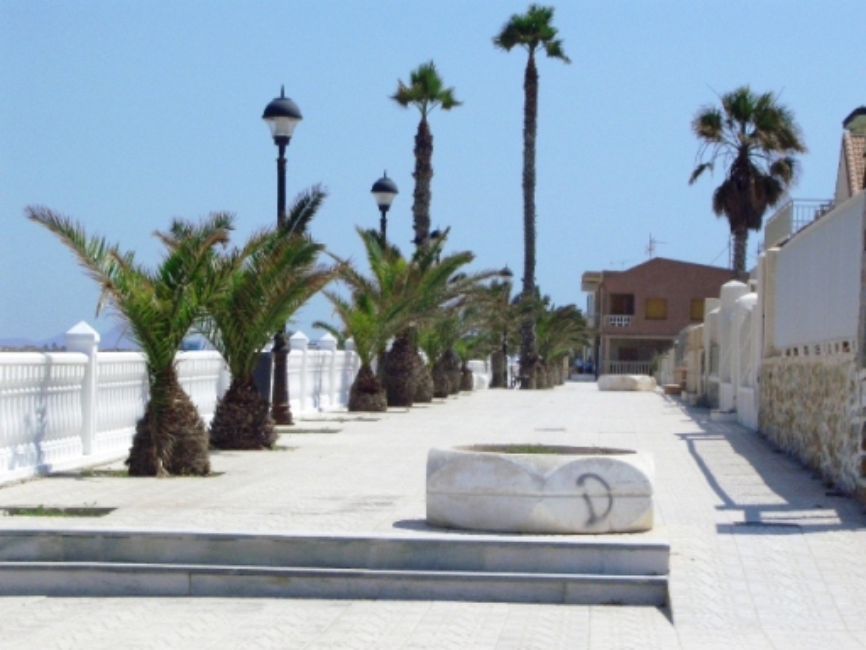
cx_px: 433
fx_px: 2927
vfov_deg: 12.7
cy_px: 325
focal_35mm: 117
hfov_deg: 16.8
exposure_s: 1/2000
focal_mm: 24
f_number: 8.4
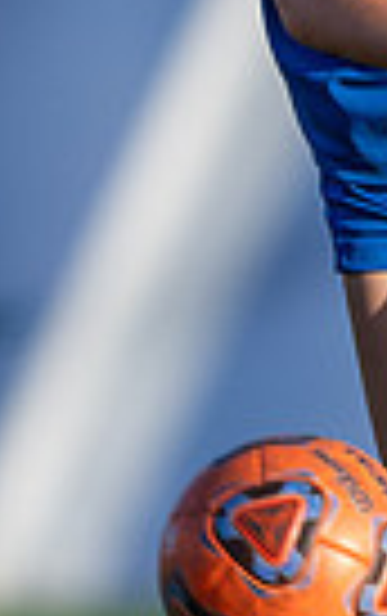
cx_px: 214
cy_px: 188
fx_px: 59921
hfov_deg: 0.4
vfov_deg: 0.6
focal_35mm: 3562
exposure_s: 1/2000
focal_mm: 400
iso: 160
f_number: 2.8
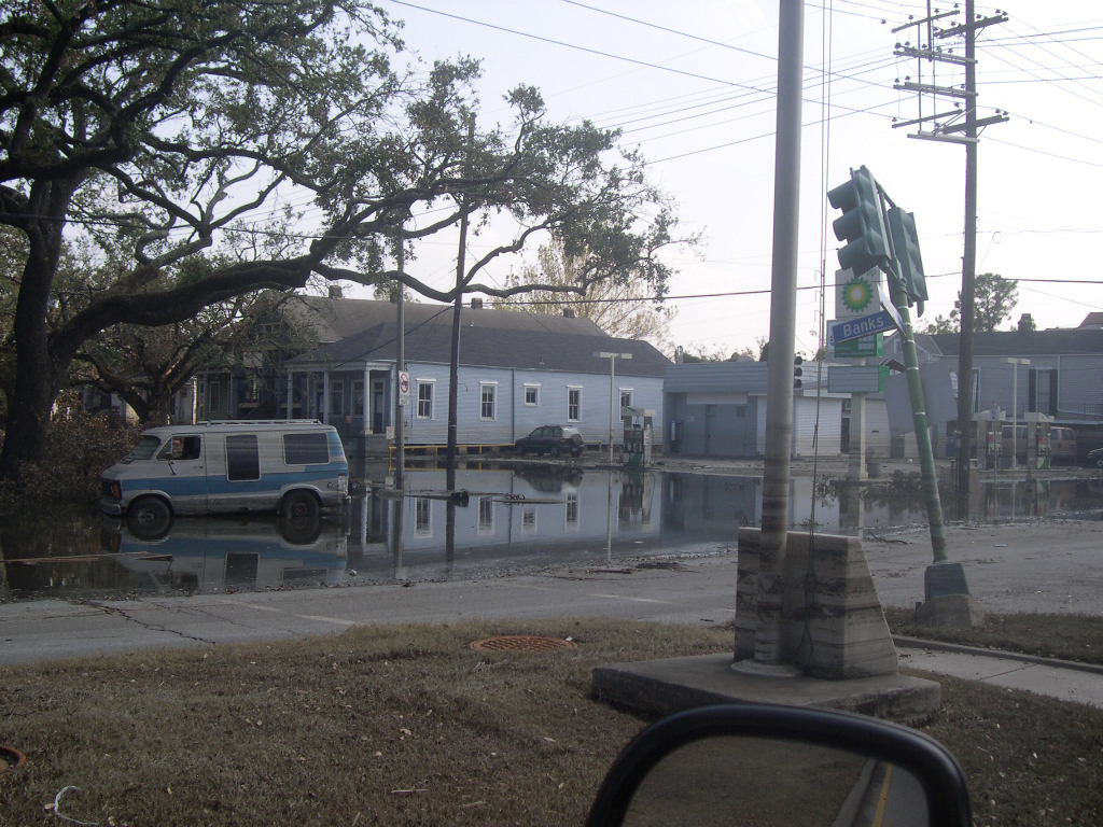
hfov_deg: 49.0
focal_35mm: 38
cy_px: 414
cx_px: 552
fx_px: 1211
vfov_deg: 37.7
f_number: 7.6
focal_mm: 8
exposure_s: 1/136
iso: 100
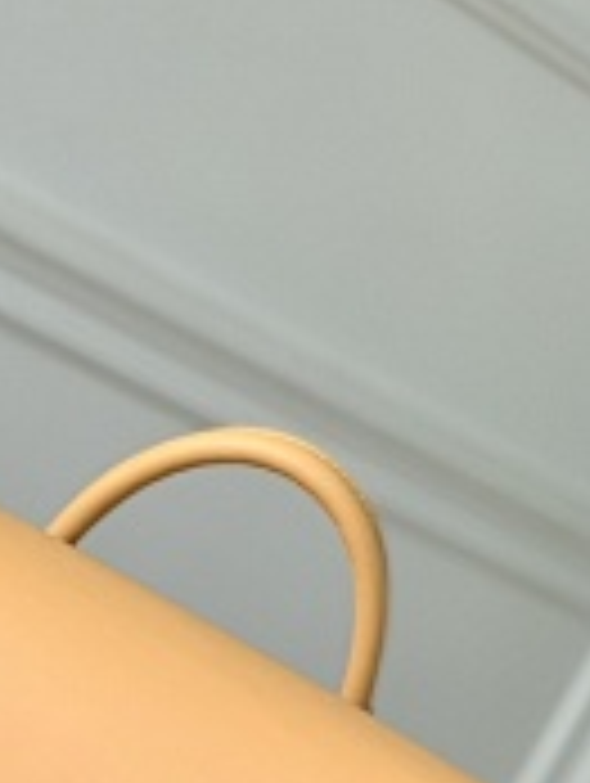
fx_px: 3378
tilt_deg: -13.3
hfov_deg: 9.8
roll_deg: -28.9
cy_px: 1080
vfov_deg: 12.7
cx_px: -169
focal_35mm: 149
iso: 125
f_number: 2.4
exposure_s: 1/74
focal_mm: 6
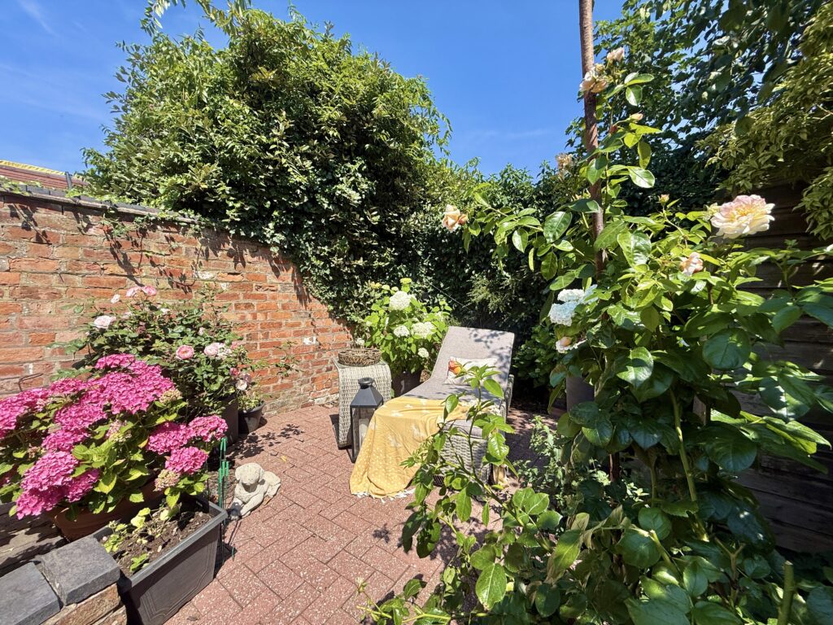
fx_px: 337
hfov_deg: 102.1
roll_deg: -0.7
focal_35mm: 14
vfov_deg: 85.7
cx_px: 416
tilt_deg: -1.5
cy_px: 312
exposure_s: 1/1259
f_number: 2.2
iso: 50
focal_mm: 2.22
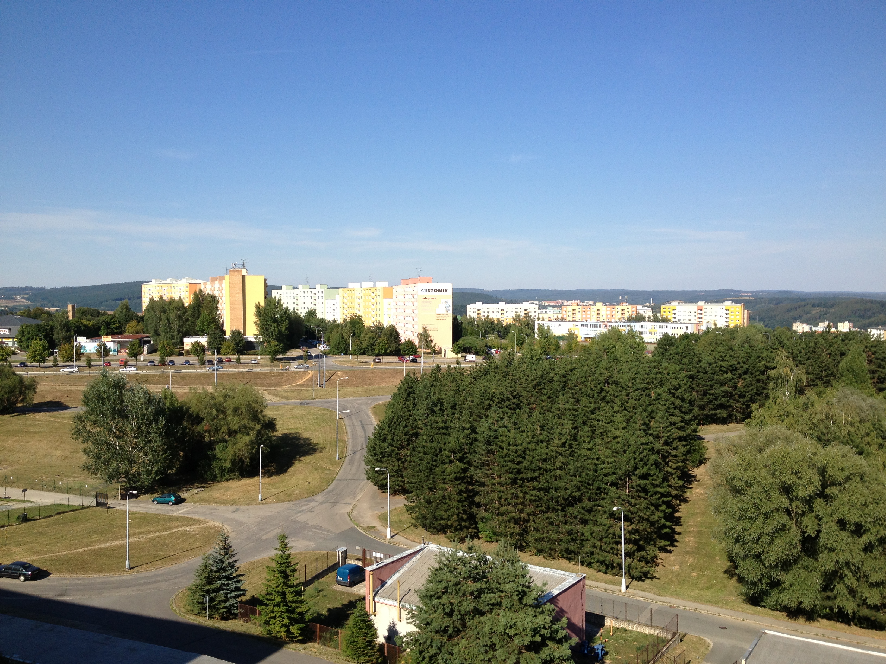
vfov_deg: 40.7
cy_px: 332
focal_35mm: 35
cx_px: 443
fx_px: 896
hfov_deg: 52.6
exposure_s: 1/1534
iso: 50
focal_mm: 4.28
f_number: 2.4
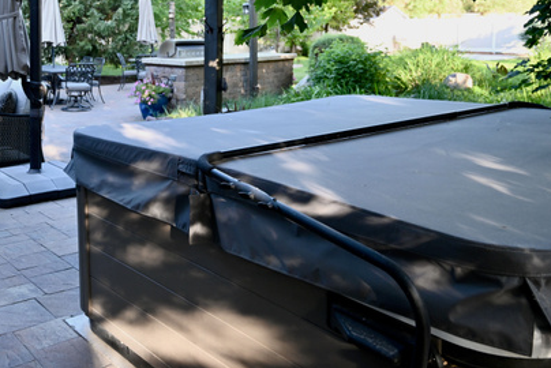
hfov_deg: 49.9
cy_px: 87
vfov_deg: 34.3
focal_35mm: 38
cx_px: 188
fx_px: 582
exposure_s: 1/160
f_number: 4
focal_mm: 24
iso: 400
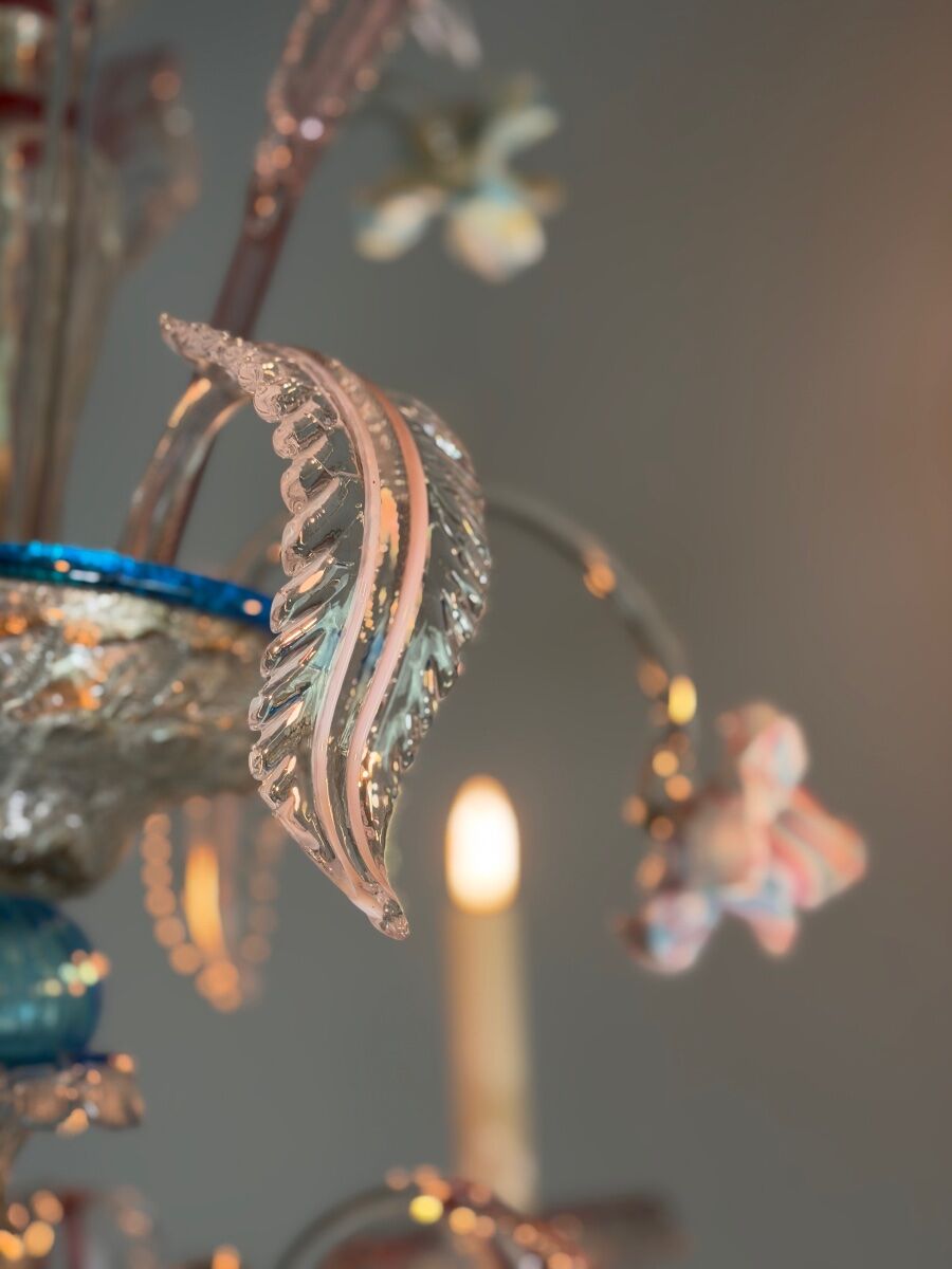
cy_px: 634
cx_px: 476
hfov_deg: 30.3
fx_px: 1760
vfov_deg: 39.7
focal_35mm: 48
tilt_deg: +14.0
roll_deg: +0.8
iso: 125
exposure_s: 1/100
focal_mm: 6.76
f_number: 1.78
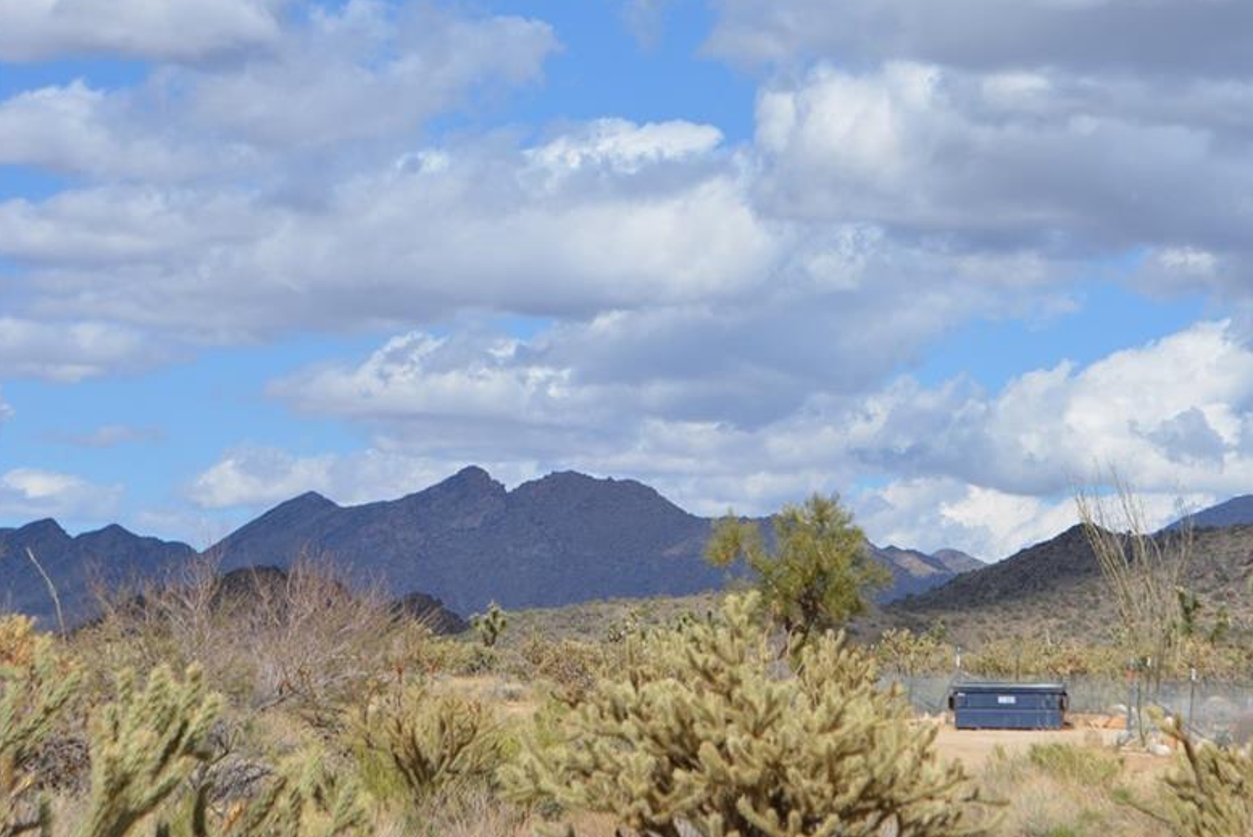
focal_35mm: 109
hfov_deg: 18.8
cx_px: 816
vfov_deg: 12.6
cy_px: 431
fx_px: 3784
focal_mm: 55
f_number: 9
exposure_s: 1/320
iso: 100
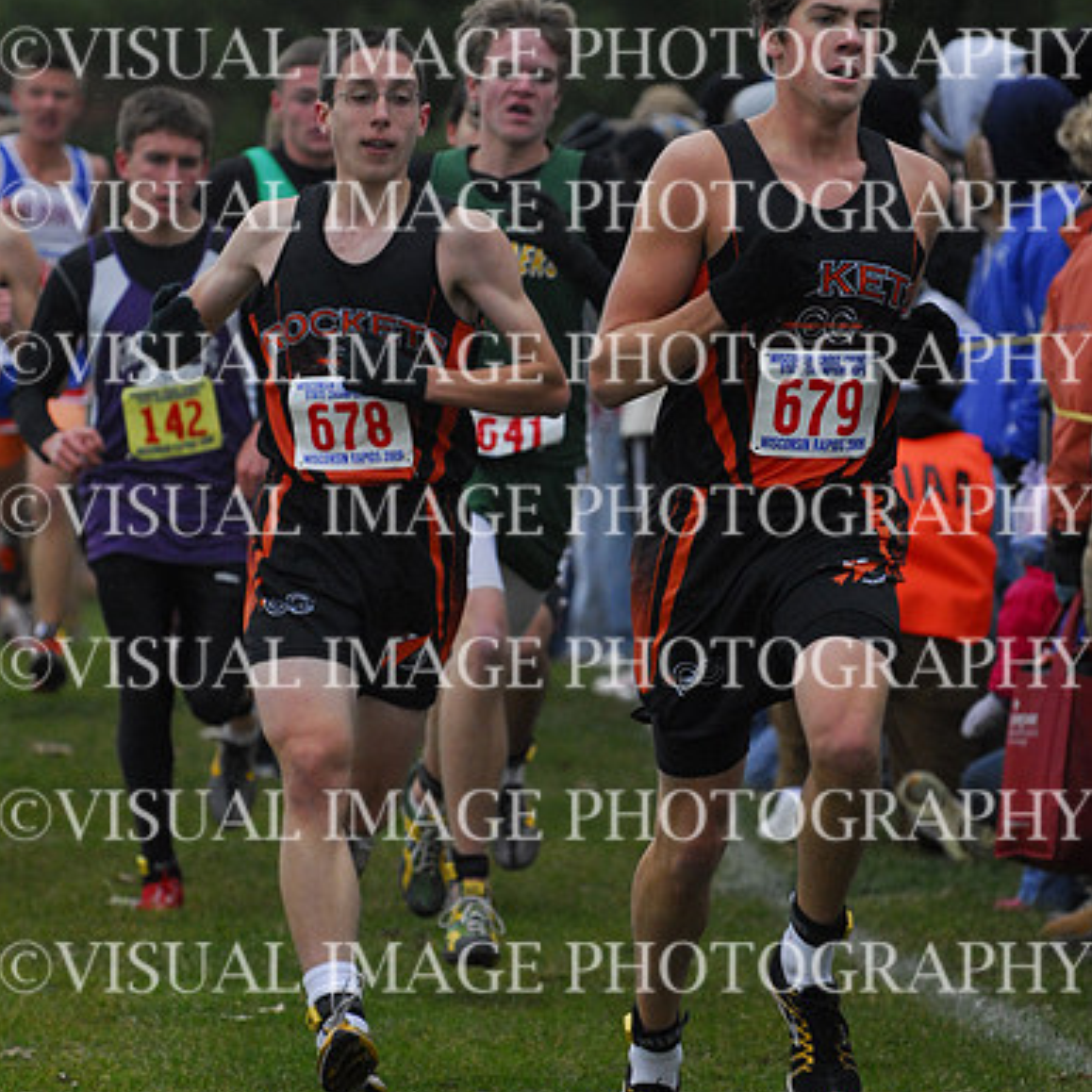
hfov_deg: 5.7
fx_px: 10957
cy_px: 436
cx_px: 546
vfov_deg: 5.7
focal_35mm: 307
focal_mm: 160
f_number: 4
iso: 800
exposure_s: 1/640
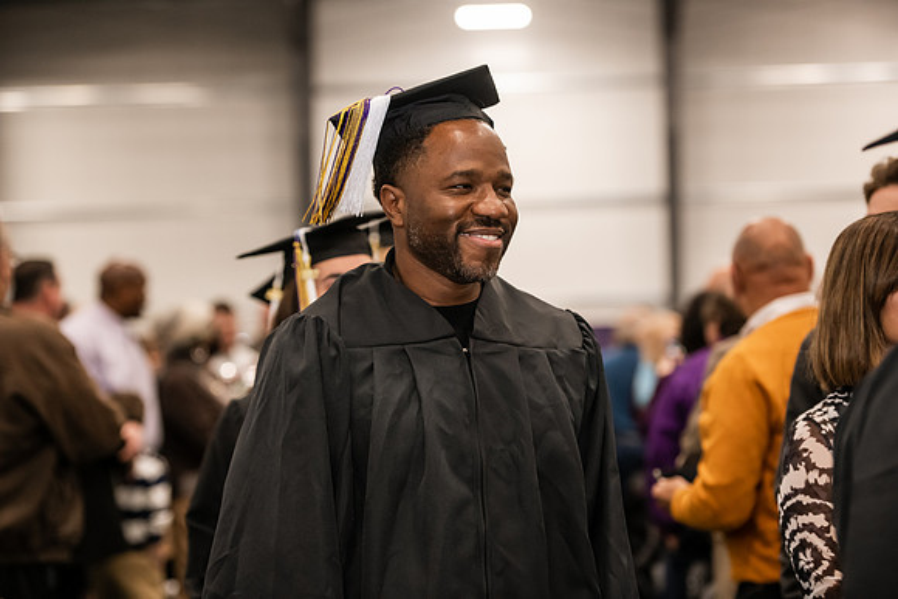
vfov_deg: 13.0
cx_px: 449
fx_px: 2620
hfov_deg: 19.5
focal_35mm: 105
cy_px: 300
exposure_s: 1/200
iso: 2000
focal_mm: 105
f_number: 3.2
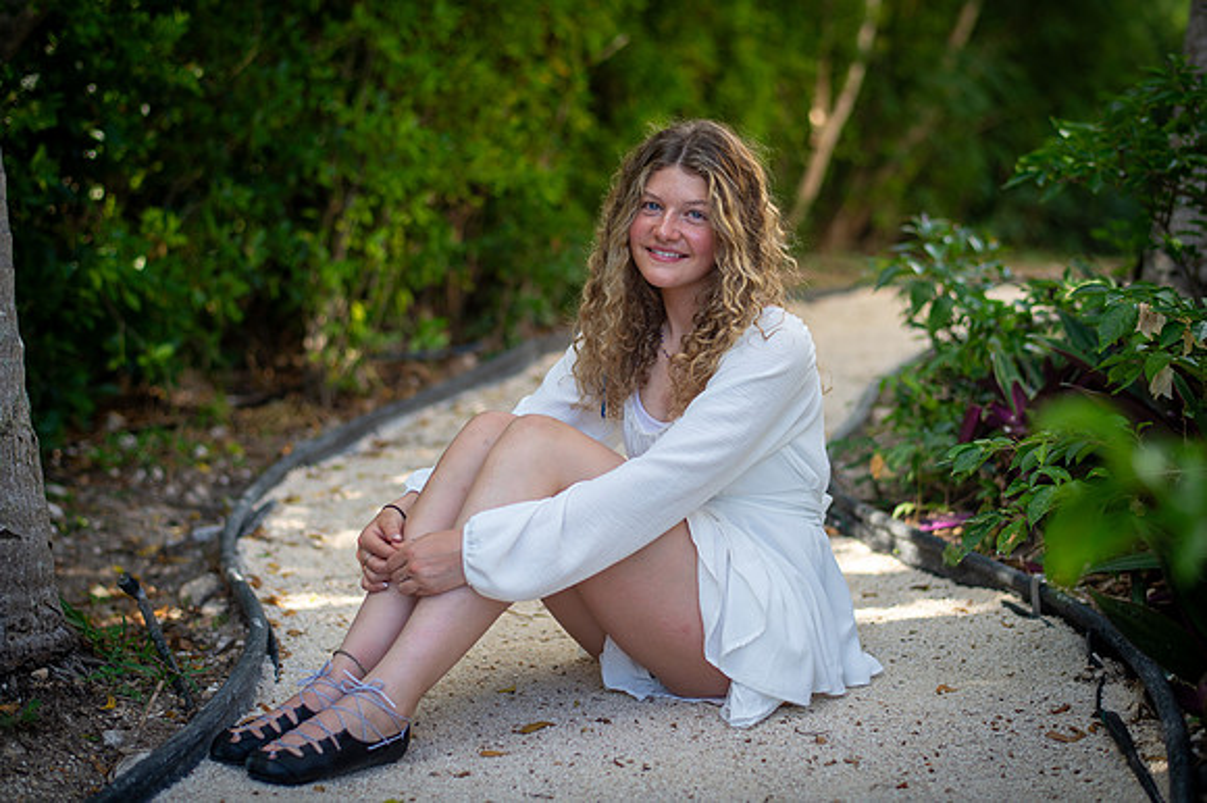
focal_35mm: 58
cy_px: 402
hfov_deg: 34.5
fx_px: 1943
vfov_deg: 23.4
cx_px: 604
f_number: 2.2
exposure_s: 1/640
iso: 400
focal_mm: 58
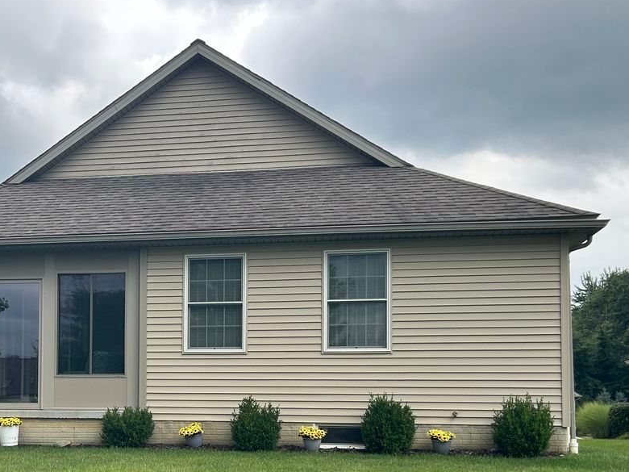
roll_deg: +0.4
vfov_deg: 28.4
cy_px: 384
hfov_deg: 37.2
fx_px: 909
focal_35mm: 50
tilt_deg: +2.6
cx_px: 152
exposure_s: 1/1972
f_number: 1.5
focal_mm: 5.7
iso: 50
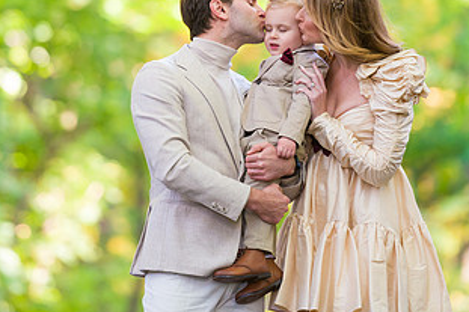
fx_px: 4857
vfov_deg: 3.7
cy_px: 47
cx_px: 181
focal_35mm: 373
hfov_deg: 5.5
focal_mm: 200
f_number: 3.2
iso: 1600
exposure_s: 1/200
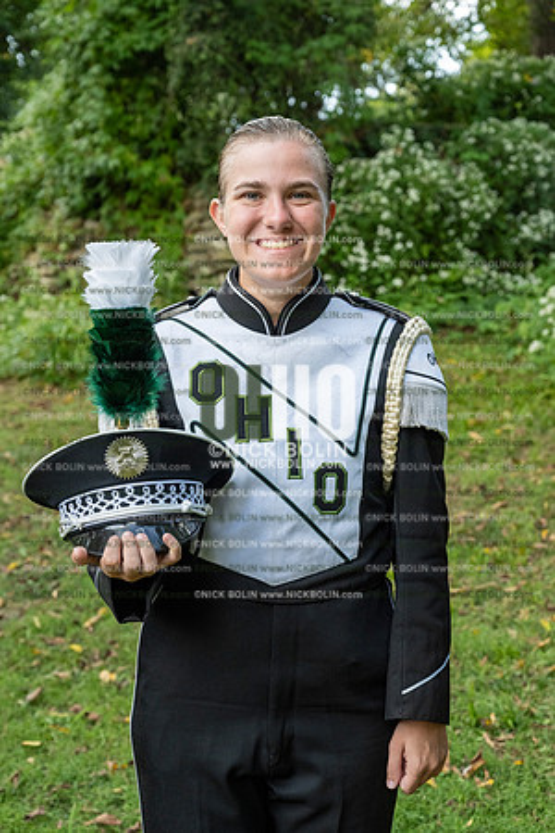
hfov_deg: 23.8
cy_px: 416
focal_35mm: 57
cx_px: 278
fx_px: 1318
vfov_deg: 35.1
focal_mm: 57
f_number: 5.6
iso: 1000
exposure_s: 1/640
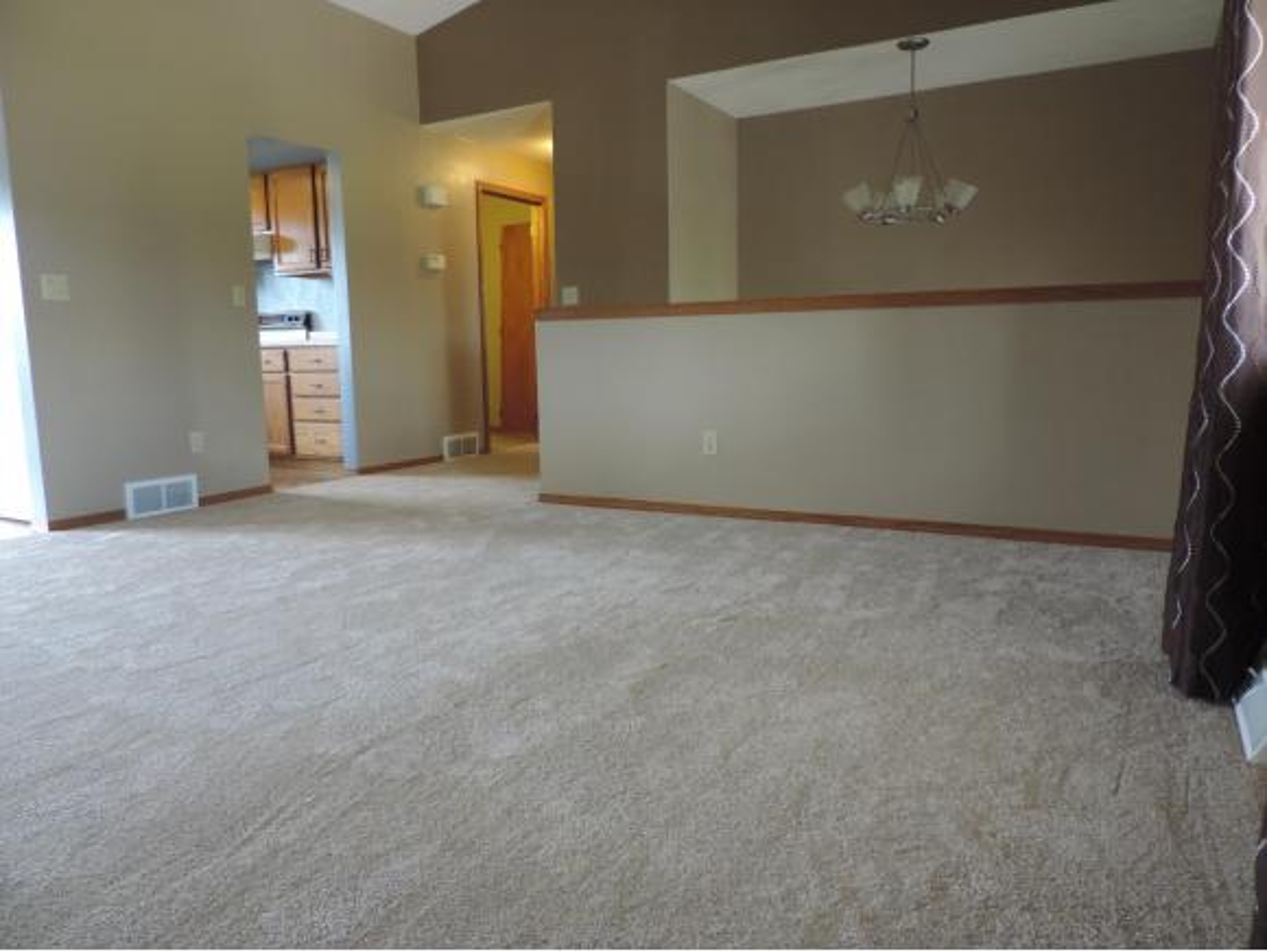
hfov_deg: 71.6
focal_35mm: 24
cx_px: 634
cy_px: 476
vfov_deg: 56.9
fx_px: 879
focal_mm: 4.3
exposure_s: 1/50
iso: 560
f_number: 3
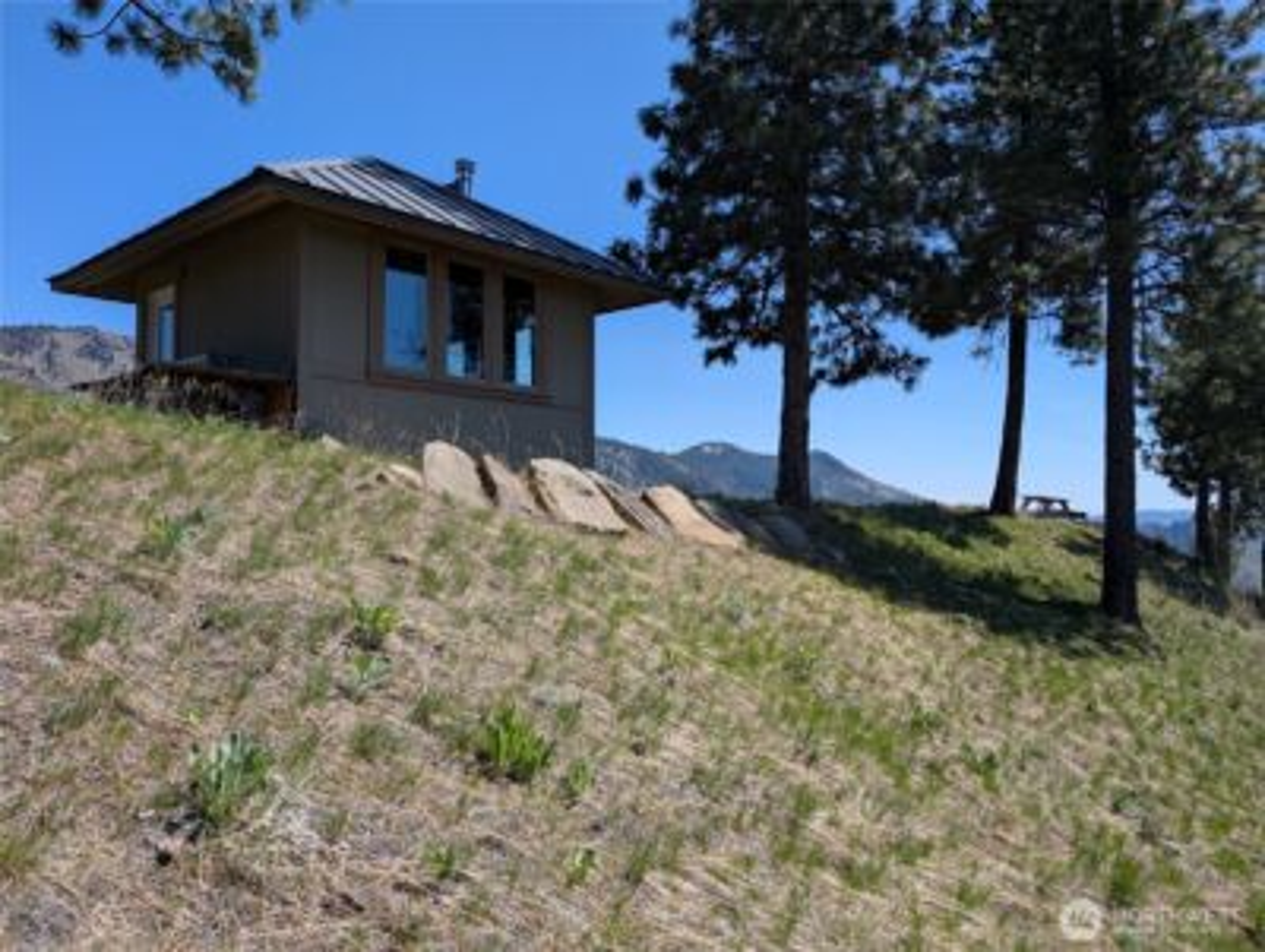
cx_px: 632
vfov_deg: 56.9
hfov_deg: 71.5
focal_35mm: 24
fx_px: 878
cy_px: 476
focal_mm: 6.9
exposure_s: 1/1323
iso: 21
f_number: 1.68
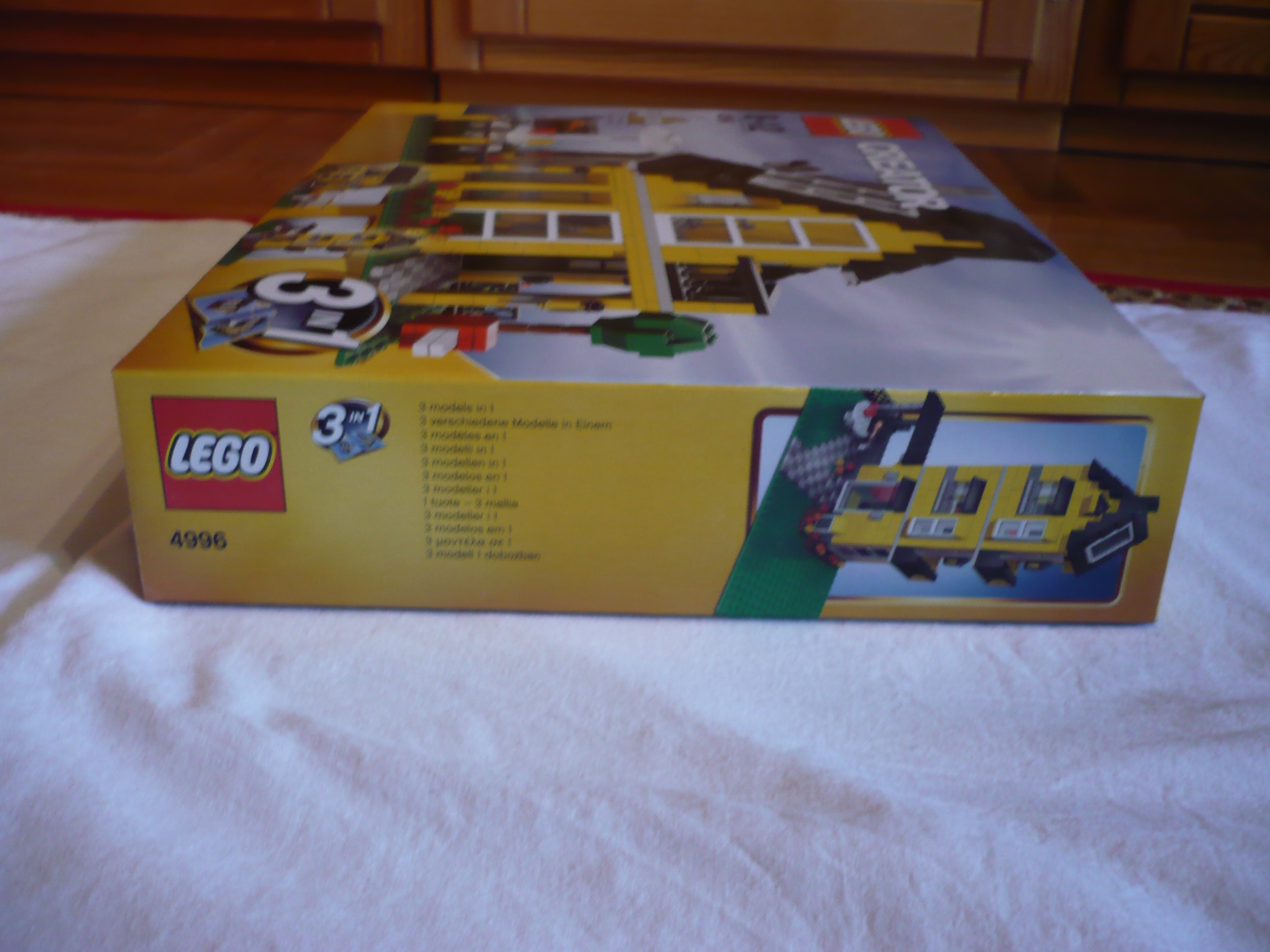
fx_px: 1284
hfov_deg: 52.6
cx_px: 635
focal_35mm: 35
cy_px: 476
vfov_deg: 40.7
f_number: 2.8
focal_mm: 5.8
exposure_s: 1/15
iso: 200
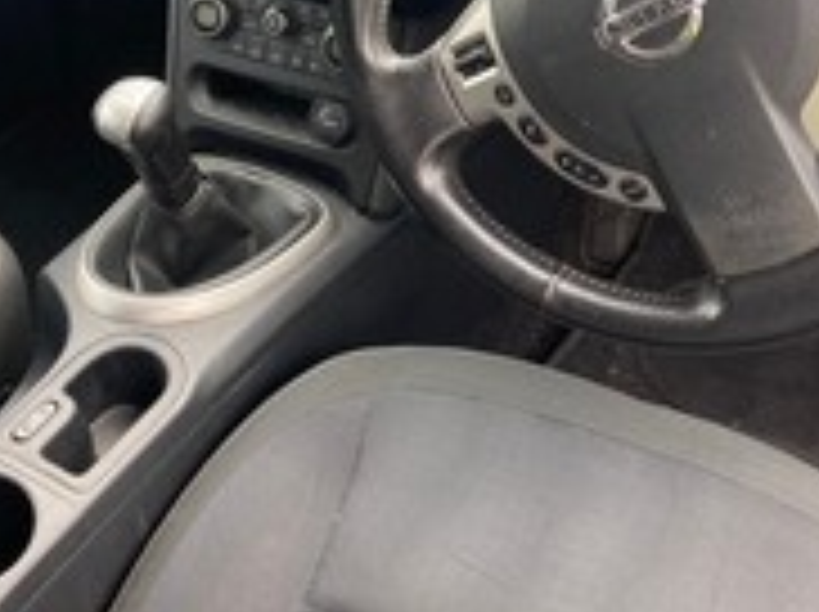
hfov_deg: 38.1
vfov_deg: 27.9
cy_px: 54
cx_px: 482
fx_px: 1181
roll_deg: +3.1
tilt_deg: -36.6
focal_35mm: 50
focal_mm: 4.25
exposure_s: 1/121
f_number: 1.8
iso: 64
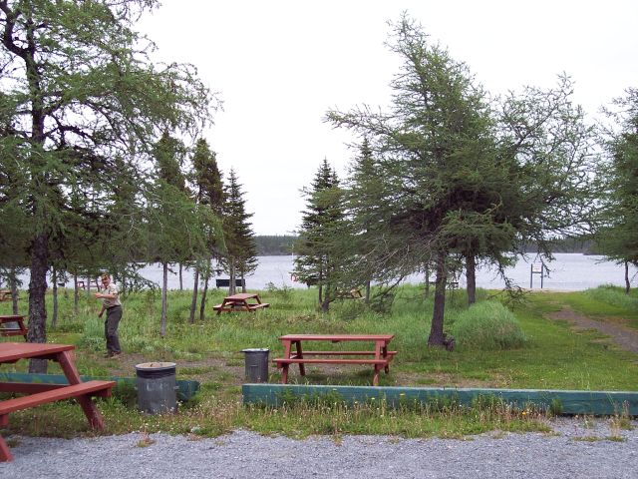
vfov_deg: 28.0
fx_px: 958
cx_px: 319
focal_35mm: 52
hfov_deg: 36.8
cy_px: 240
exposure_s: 1/125
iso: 100
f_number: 4
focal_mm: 10.7
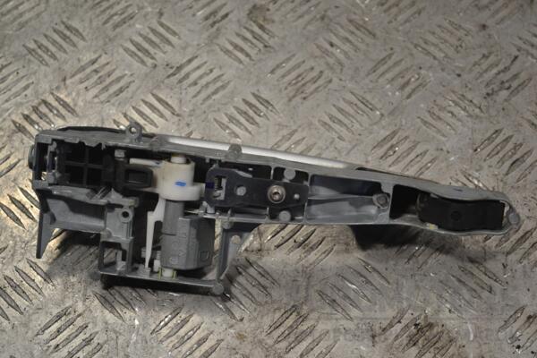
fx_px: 1163
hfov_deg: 26.0
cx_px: 268
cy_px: 179
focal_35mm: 78
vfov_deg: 17.5
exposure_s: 1/100
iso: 400
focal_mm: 52
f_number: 5.6
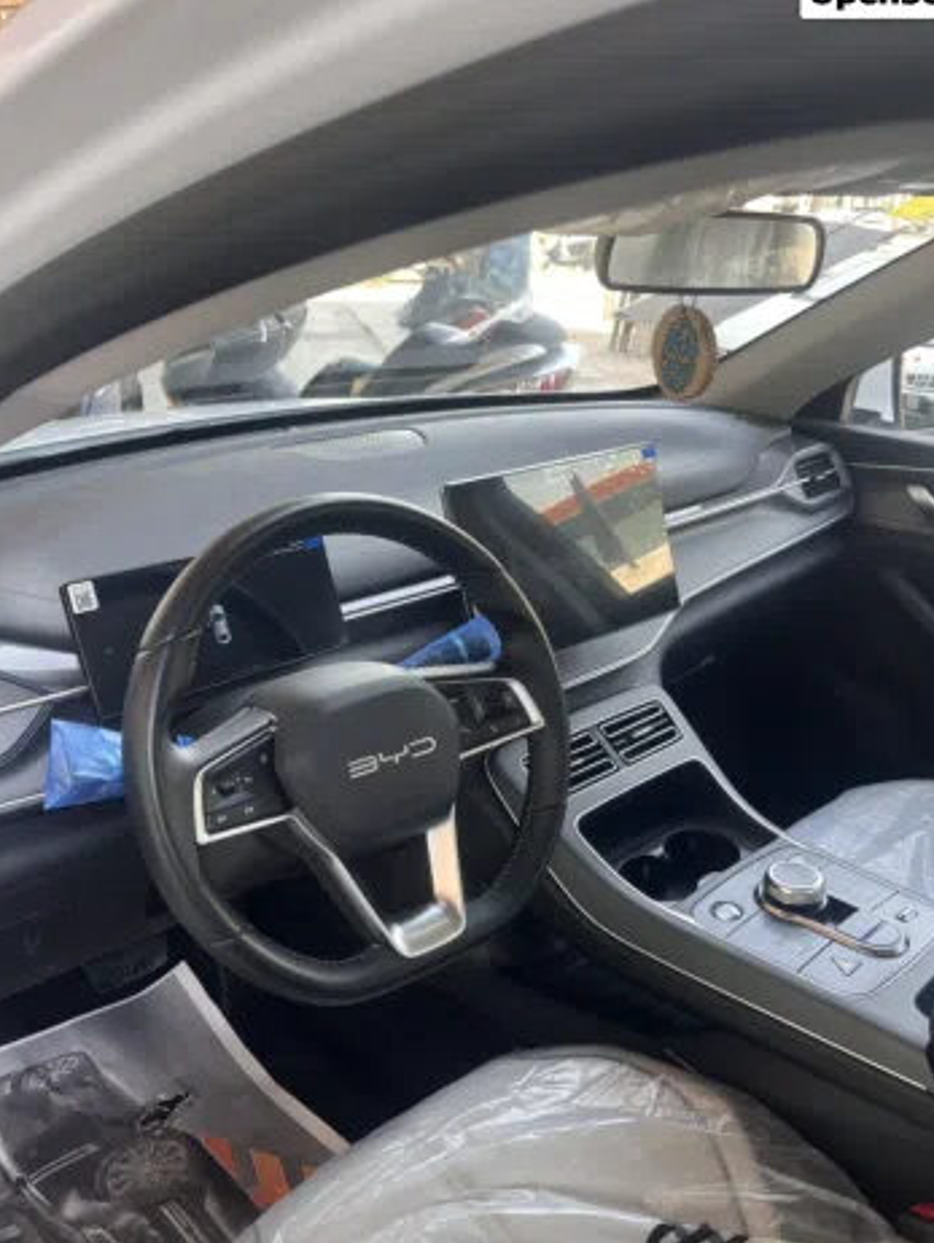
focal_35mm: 30
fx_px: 1078
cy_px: 628
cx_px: 468
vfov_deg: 59.9
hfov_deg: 46.8
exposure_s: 1/121
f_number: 1.6
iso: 80
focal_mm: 5.1
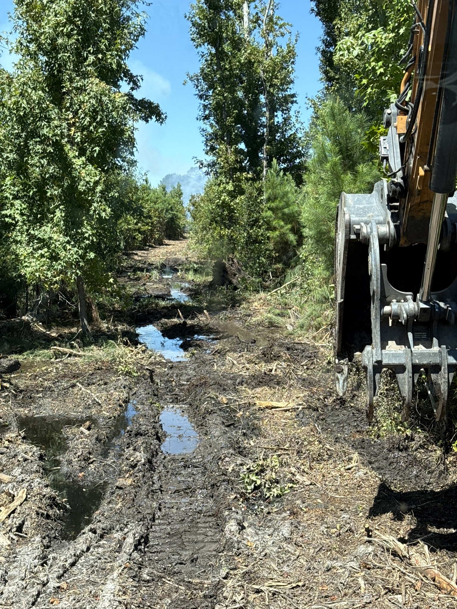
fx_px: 845
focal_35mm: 48
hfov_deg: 30.3
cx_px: 228
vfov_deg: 39.7
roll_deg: -0.7
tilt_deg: -5.2
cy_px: 304
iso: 64
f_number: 1.78
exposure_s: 1/1456
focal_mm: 6.76
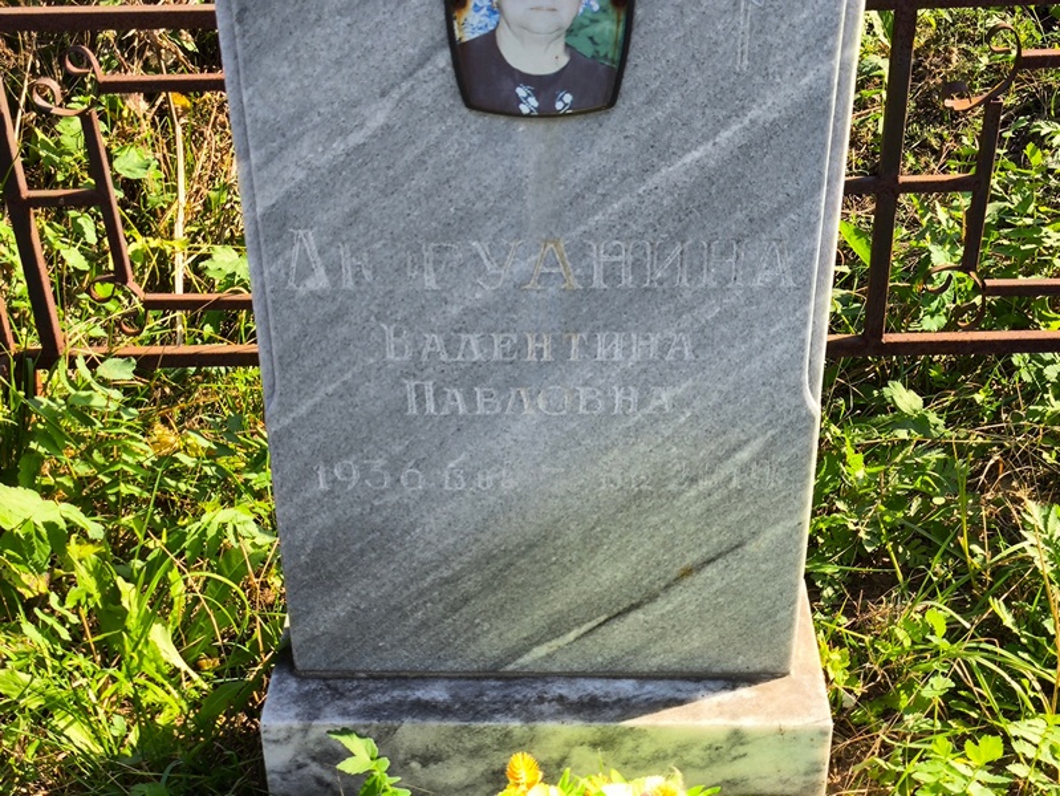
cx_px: 530
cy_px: 398
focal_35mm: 50
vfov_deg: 29.1
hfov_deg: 38.2
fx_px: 1532
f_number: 1.7
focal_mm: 4.71
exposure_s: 1/470
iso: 50
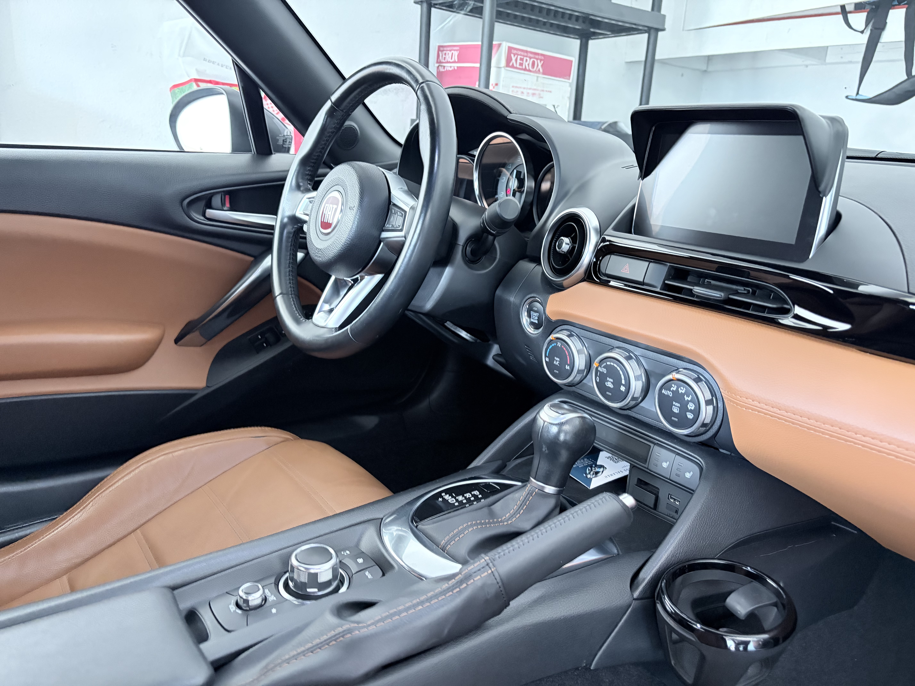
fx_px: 687
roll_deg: -3.3
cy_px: 343
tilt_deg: -15.9
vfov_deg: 53.1
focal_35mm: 26
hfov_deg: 67.3
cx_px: 458
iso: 500
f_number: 1.6
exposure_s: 1/48
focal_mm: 5.96
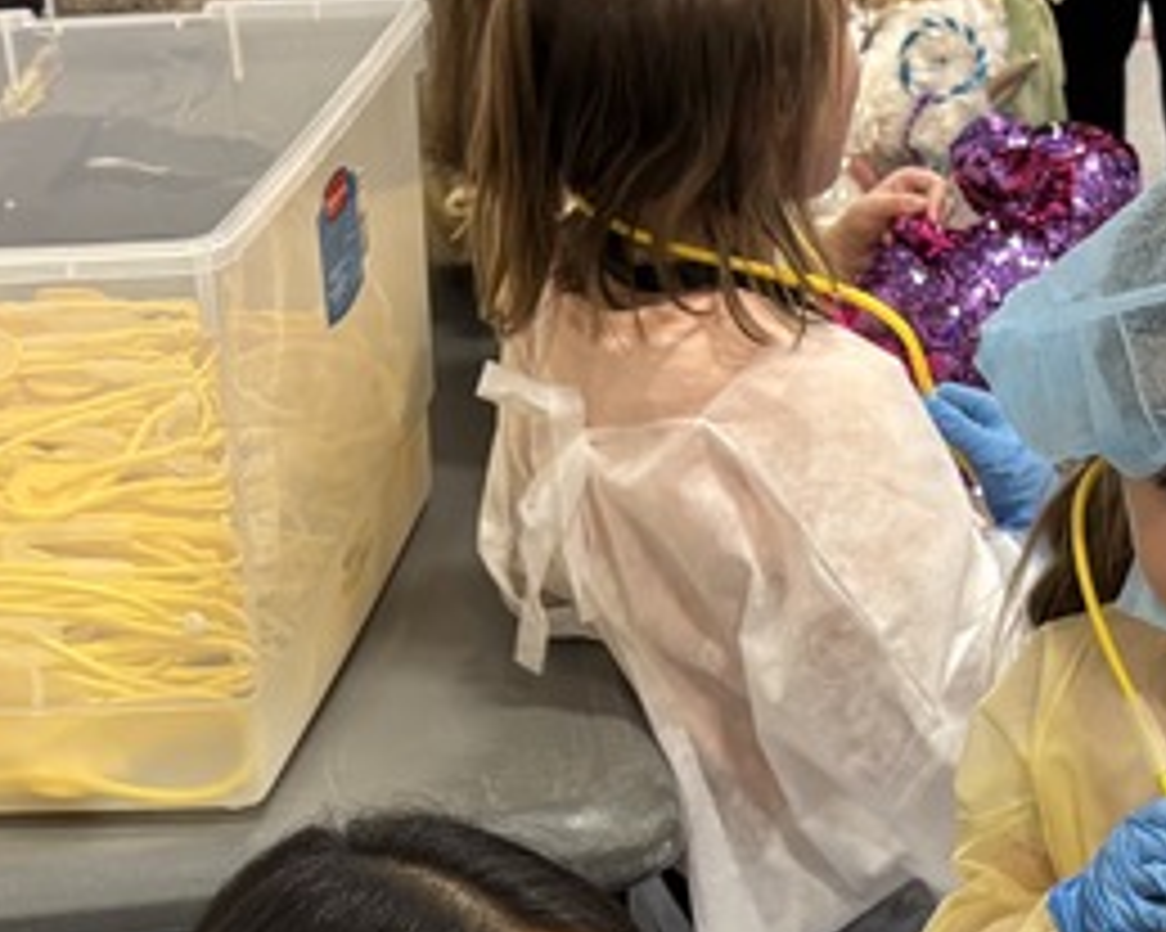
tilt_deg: -31.1
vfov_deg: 15.0
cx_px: 914
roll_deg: +1.5
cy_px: 1198
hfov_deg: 19.4
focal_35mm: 98
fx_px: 3381
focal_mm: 5.96
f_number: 1.6
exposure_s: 1/60
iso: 125
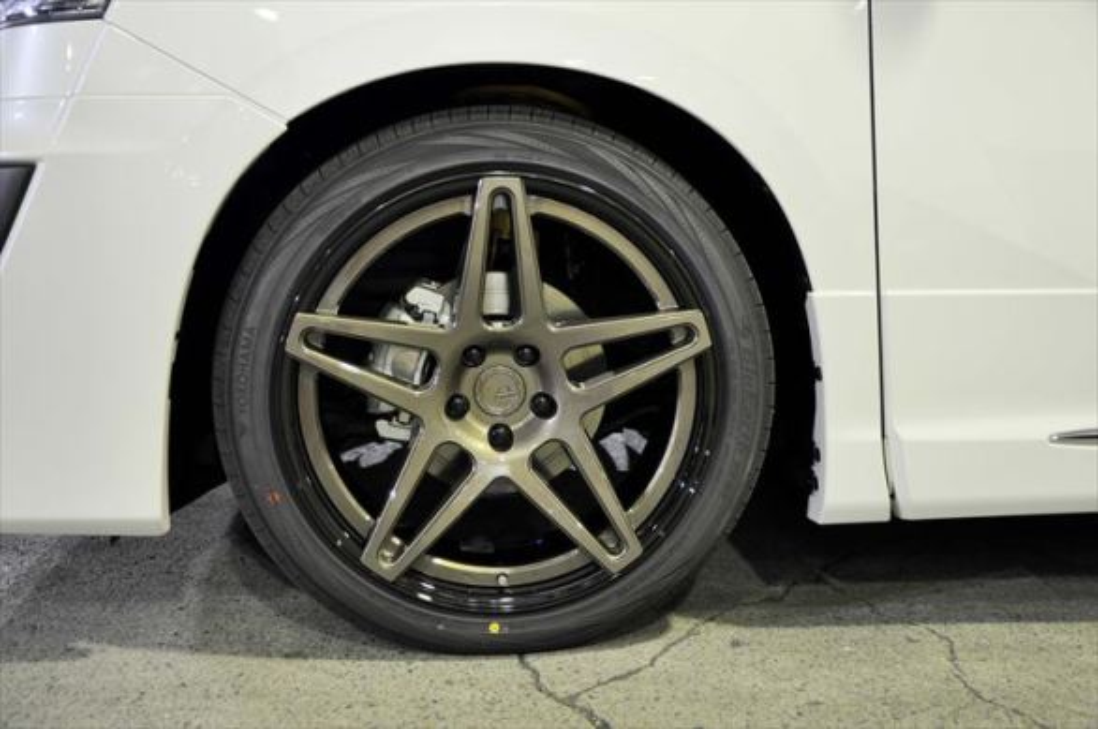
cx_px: 549
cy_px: 364
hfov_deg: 51.3
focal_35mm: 38
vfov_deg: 35.4
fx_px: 1142
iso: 800
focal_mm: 25
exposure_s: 1/15
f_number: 4
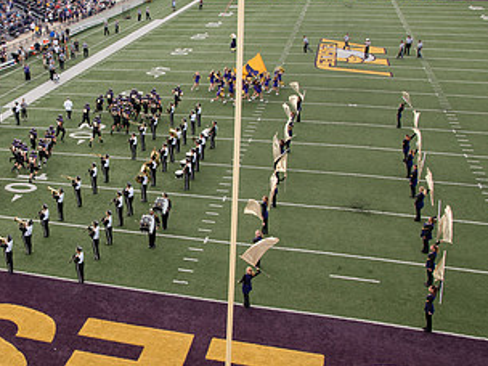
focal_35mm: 44
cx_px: 92
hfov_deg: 41.0
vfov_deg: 32.8
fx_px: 620
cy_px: 150
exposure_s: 1/640
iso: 640
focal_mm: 24
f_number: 6.3
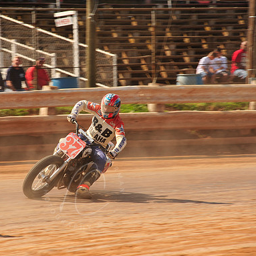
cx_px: 84
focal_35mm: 257
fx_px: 2150
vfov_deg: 6.8
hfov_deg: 6.8
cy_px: 128
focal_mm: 200
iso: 200
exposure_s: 1/400
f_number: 9
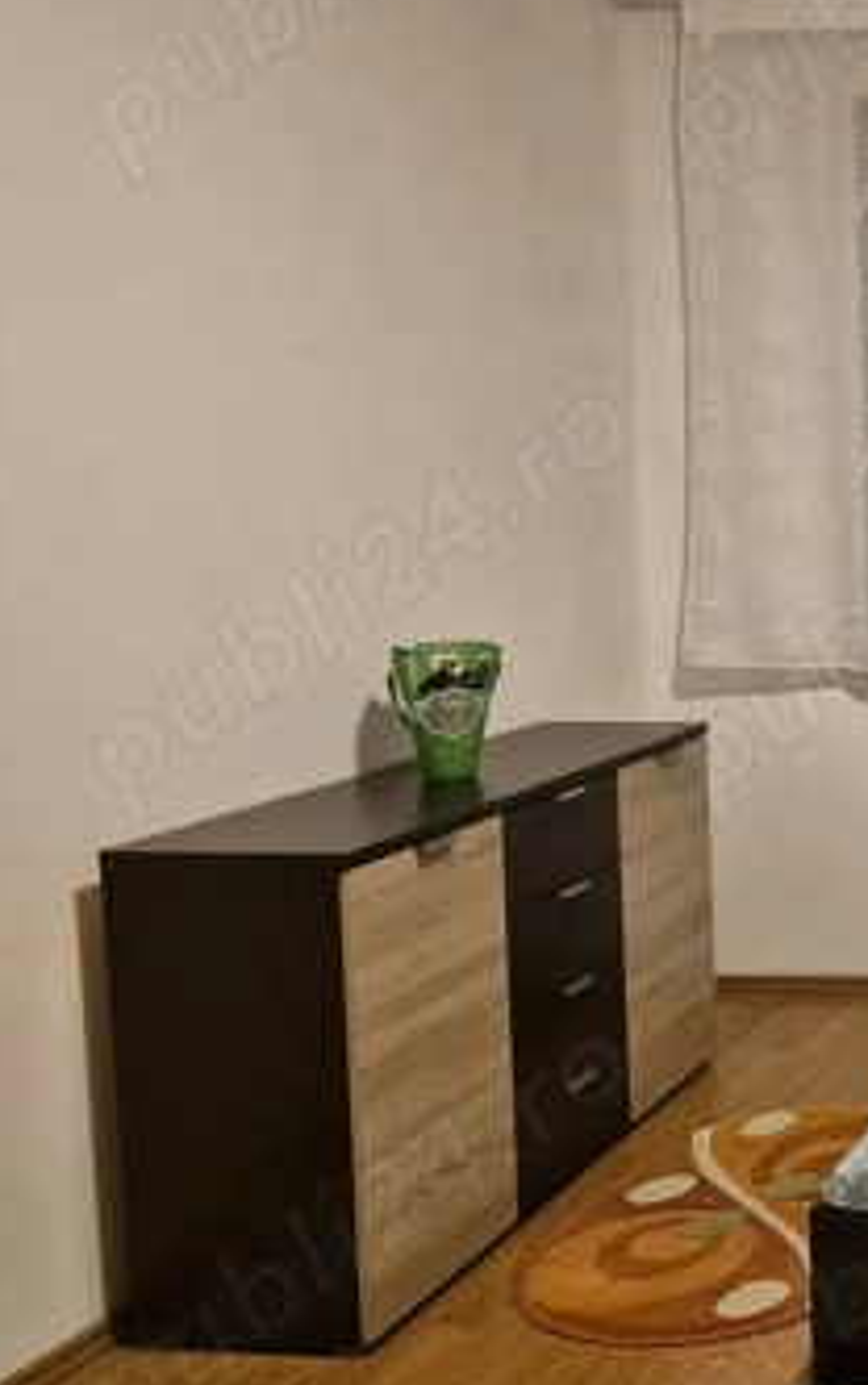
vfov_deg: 45.2
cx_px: 1235
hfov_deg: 24.2
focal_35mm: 44
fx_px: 1662
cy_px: 638
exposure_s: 1/100
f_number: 1.8
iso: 1250
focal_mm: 5.4
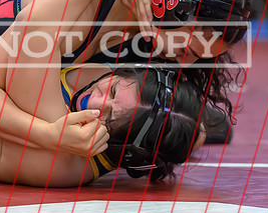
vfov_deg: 3.4
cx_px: 99
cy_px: 84
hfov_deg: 4.2
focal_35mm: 461
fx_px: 3653
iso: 10000
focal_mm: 175
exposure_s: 1/500
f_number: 2.8
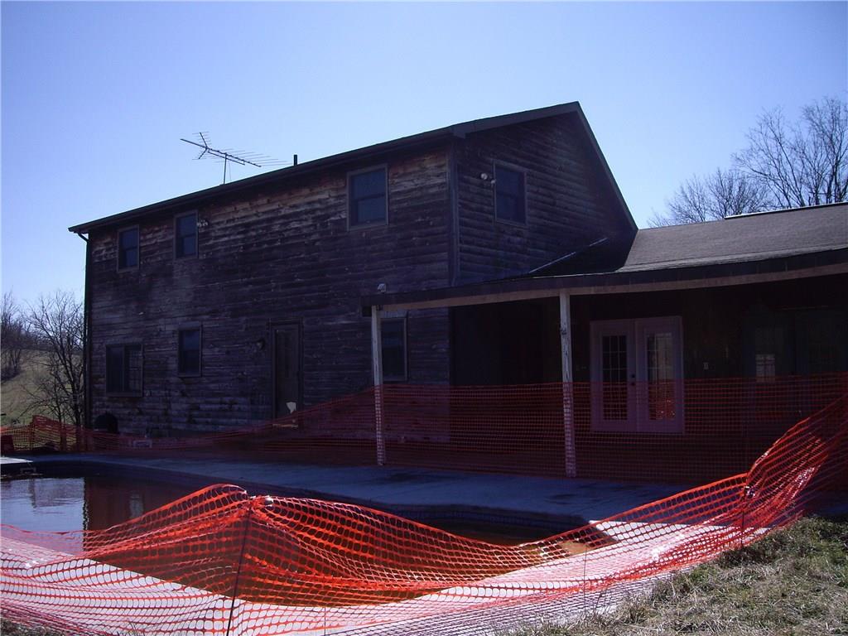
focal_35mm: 38
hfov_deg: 49.0
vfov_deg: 37.7
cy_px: 318
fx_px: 931
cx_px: 424
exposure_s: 1/640
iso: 64
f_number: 4.3
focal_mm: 6.2
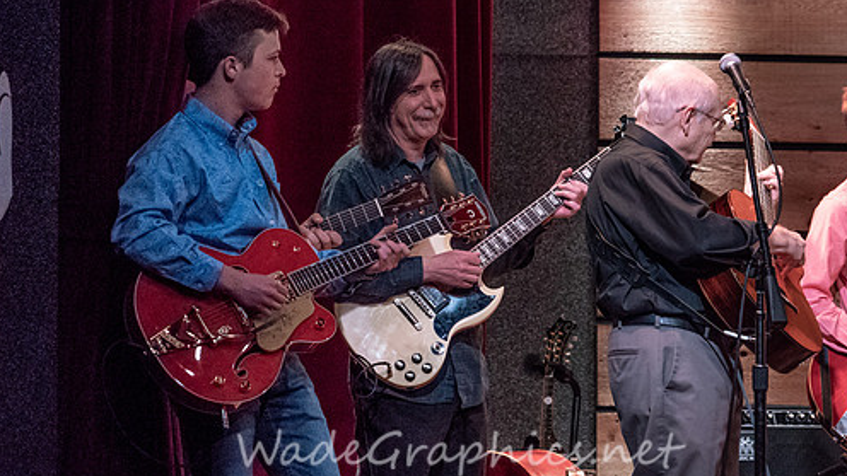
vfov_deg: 4.1
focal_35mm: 294
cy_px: 229
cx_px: 447
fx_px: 6603
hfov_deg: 7.3
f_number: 8
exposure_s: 1/100
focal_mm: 240
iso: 6400
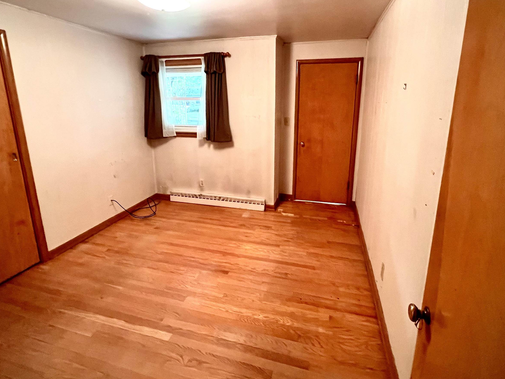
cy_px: 160
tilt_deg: -13.2
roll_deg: +0.1
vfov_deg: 74.2
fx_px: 248
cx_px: 256
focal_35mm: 17
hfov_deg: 91.0
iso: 800
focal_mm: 1.57
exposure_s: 1/60
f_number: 1.8
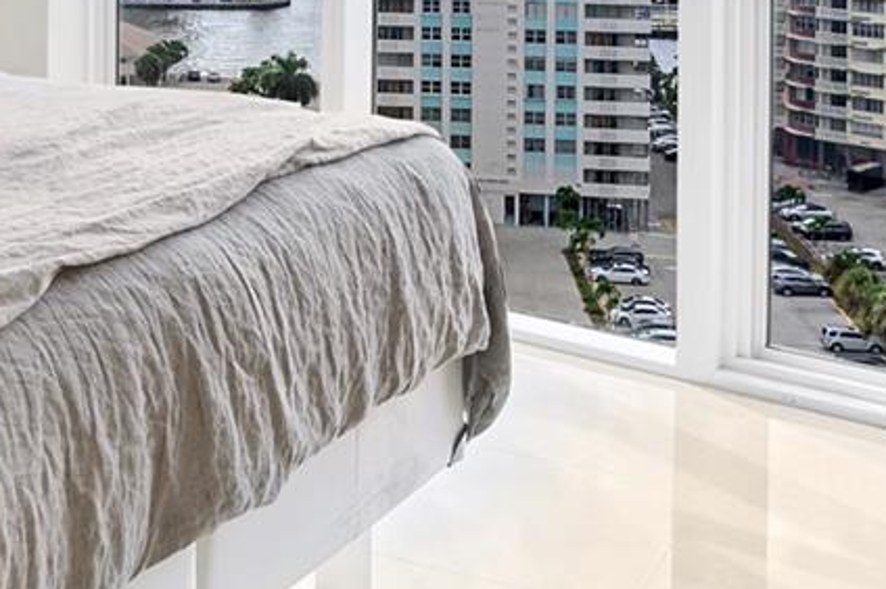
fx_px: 1672
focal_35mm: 68
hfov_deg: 26.9
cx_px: -121
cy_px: -117
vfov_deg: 18.9
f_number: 11
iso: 200
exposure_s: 1/2
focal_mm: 18
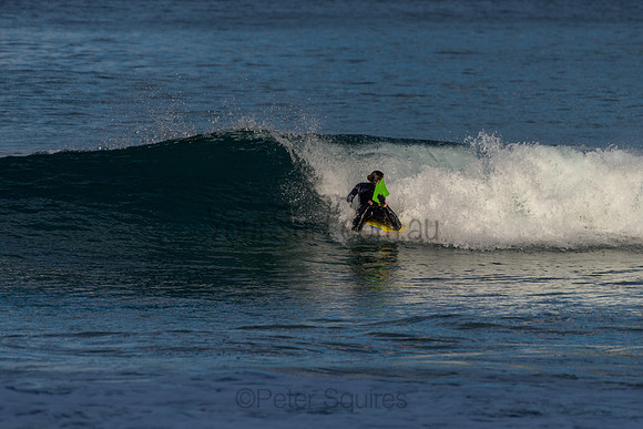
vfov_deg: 2.2
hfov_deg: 3.4
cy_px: 209
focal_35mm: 613
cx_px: 330
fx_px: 10956
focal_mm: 500
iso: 110
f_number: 5.6
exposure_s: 1/2000
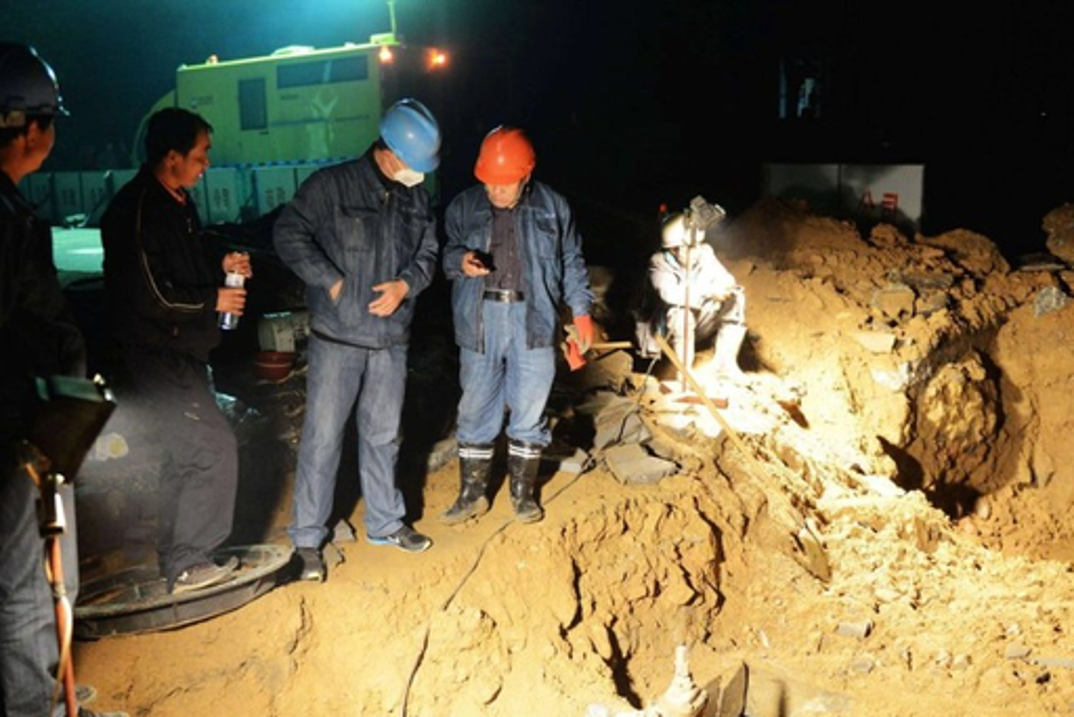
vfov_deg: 33.4
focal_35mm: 40
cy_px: 393
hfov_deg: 48.4
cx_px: 514
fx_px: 1194
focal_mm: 32
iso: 4000
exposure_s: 1/50
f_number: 2.8
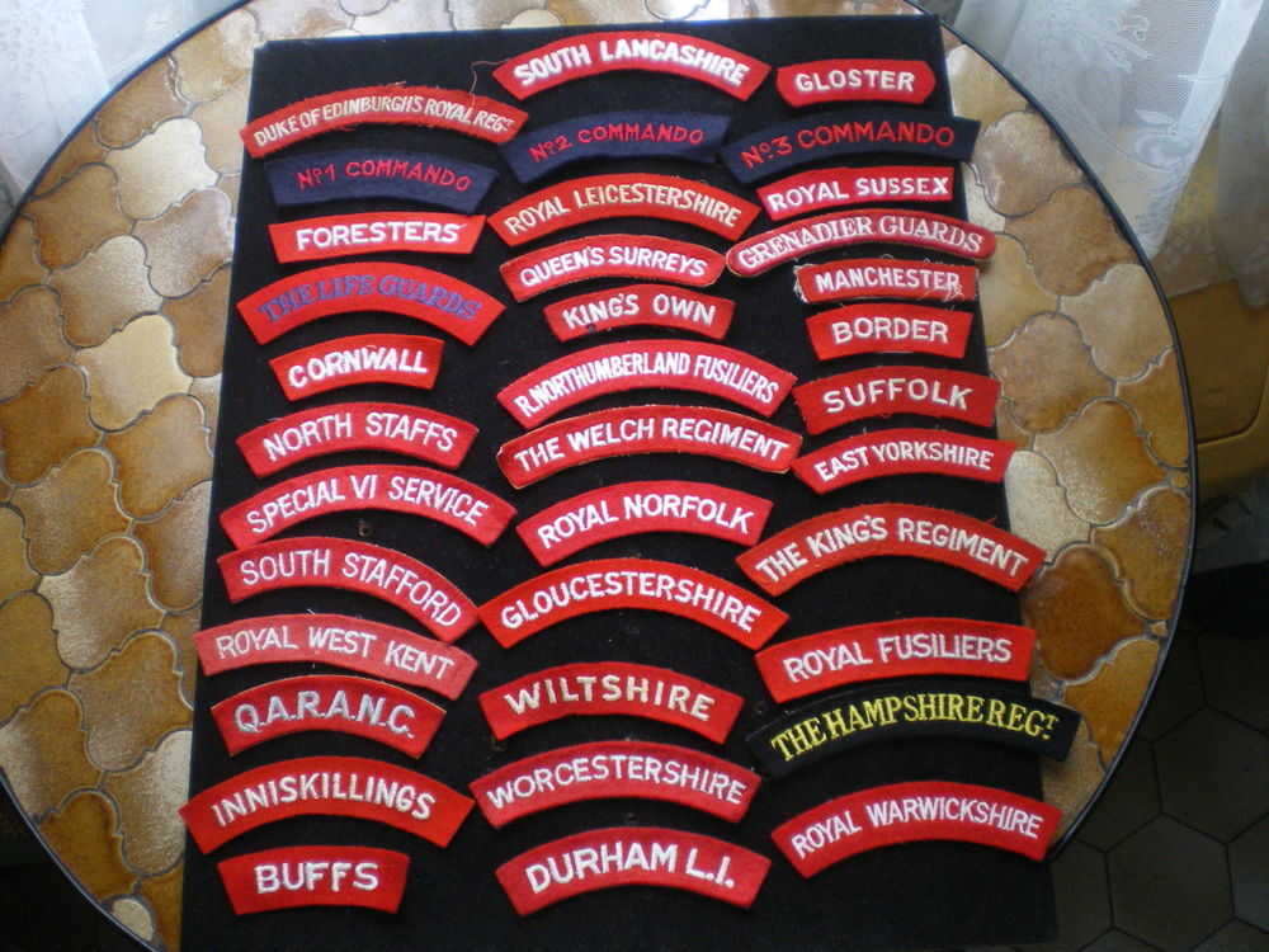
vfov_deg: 37.7
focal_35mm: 38
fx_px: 1393
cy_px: 476
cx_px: 634
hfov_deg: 49.0
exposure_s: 1/50
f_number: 3.1
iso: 250
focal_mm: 6.3
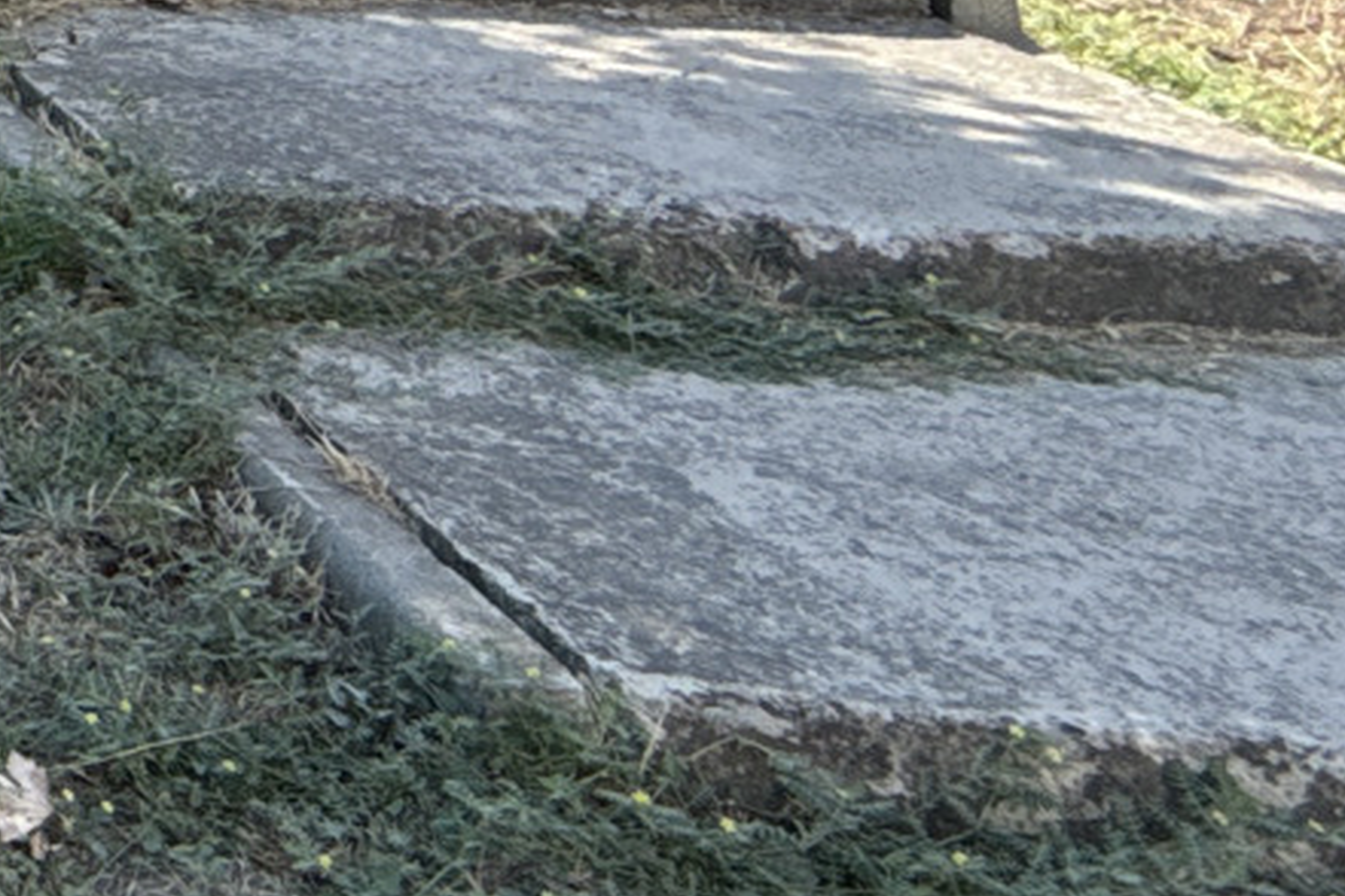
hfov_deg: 18.9
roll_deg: +0.4
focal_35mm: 66
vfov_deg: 18.1
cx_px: -1336
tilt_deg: +0.1
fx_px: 2466
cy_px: -497
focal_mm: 2.22
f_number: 2.2
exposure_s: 1/734
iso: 64
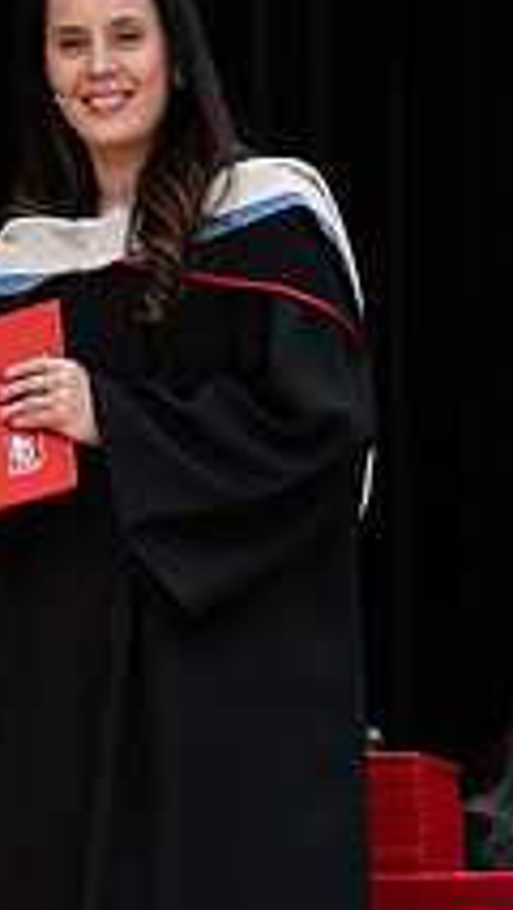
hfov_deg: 3.8
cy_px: 598
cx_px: -259
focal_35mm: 319
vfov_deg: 6.8
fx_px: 7705
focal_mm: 85
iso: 1000
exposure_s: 1/200
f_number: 2.8
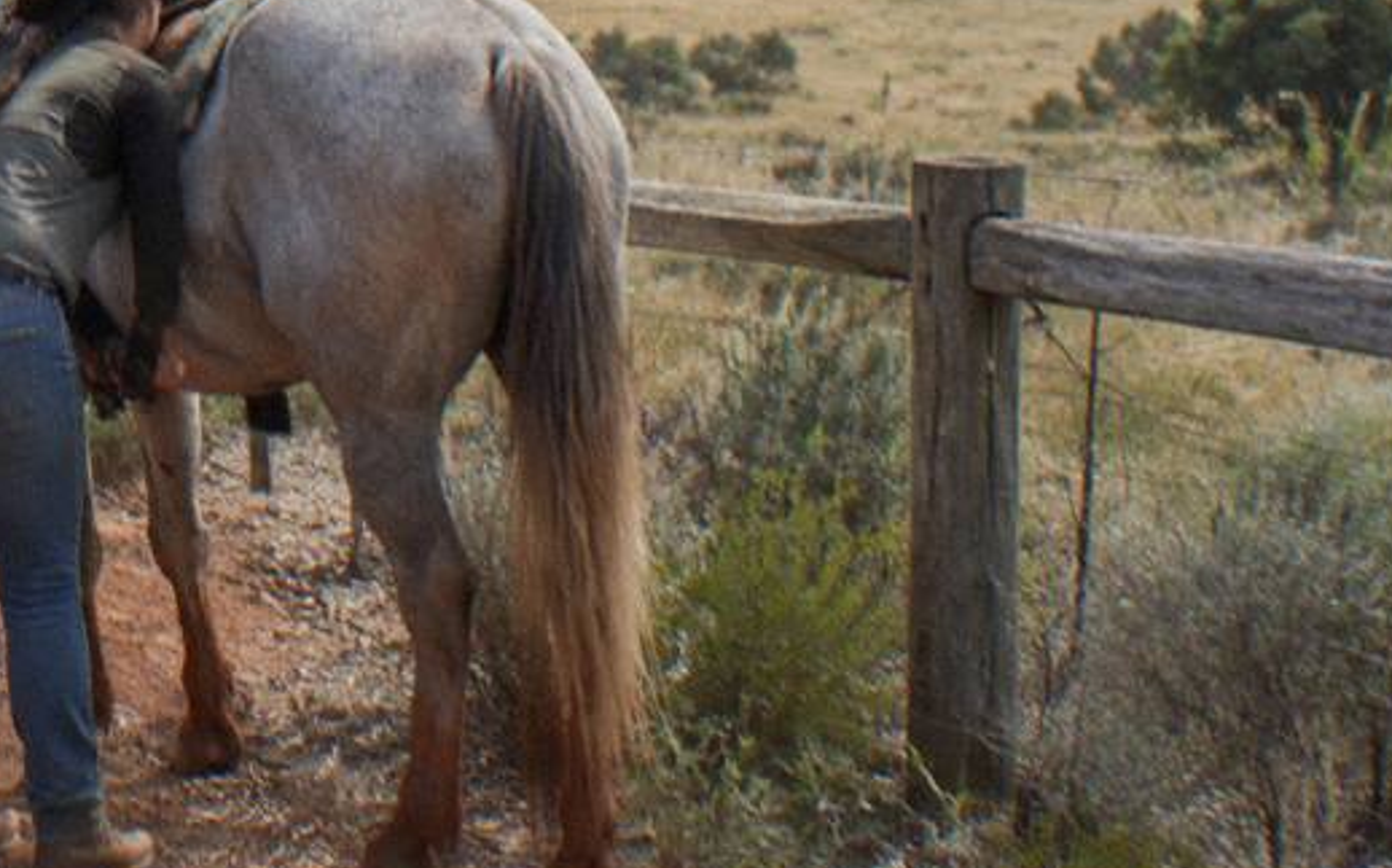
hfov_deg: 16.4
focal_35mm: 126
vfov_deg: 10.3
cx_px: 236
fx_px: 4777
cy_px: 126
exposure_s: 1/250
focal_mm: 64
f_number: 8
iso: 400
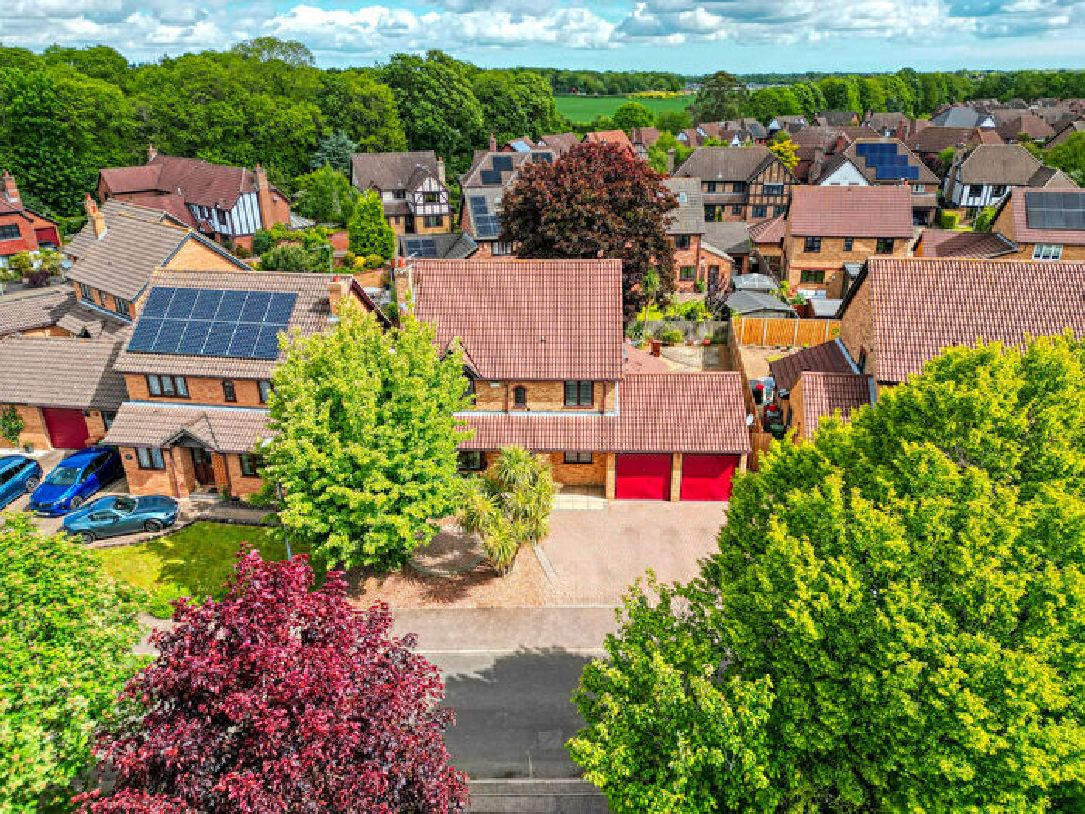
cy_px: 407
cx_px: 542
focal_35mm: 24
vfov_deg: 56.8
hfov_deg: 71.6
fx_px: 752
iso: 130
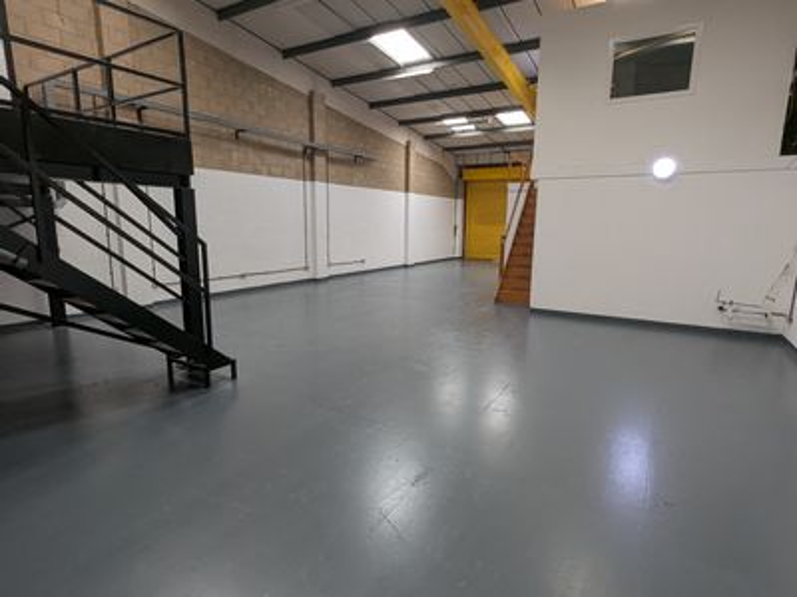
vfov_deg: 89.9
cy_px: 298
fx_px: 299
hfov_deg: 106.2
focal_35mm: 13
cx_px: 398
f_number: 2.2
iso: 327
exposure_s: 1/100
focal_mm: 1.95
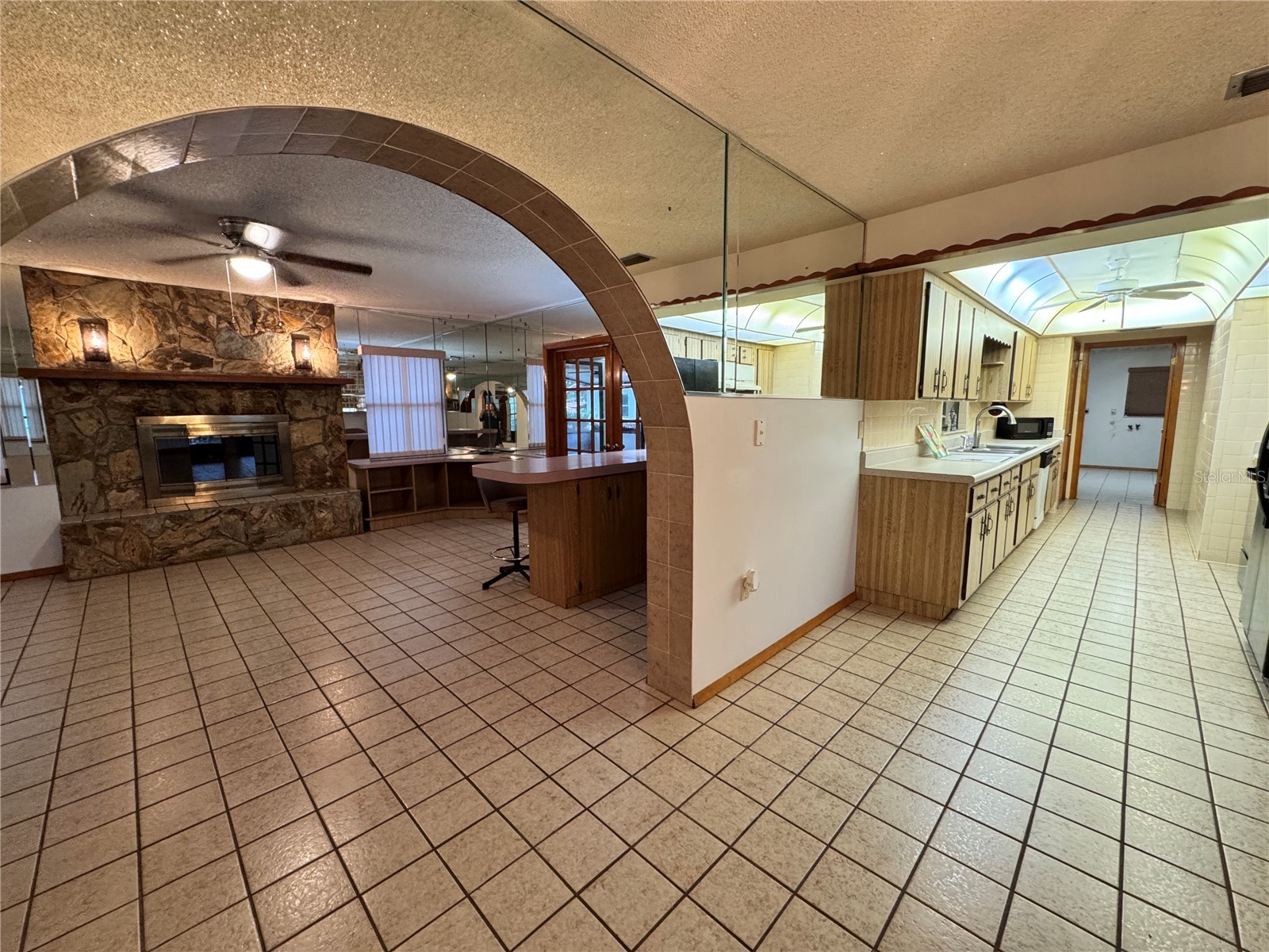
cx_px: 634
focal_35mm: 14
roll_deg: +0.5
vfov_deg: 85.7
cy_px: 476
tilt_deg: -8.1
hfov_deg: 102.1
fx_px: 513
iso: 400
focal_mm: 2.22
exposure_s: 1/60
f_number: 2.2
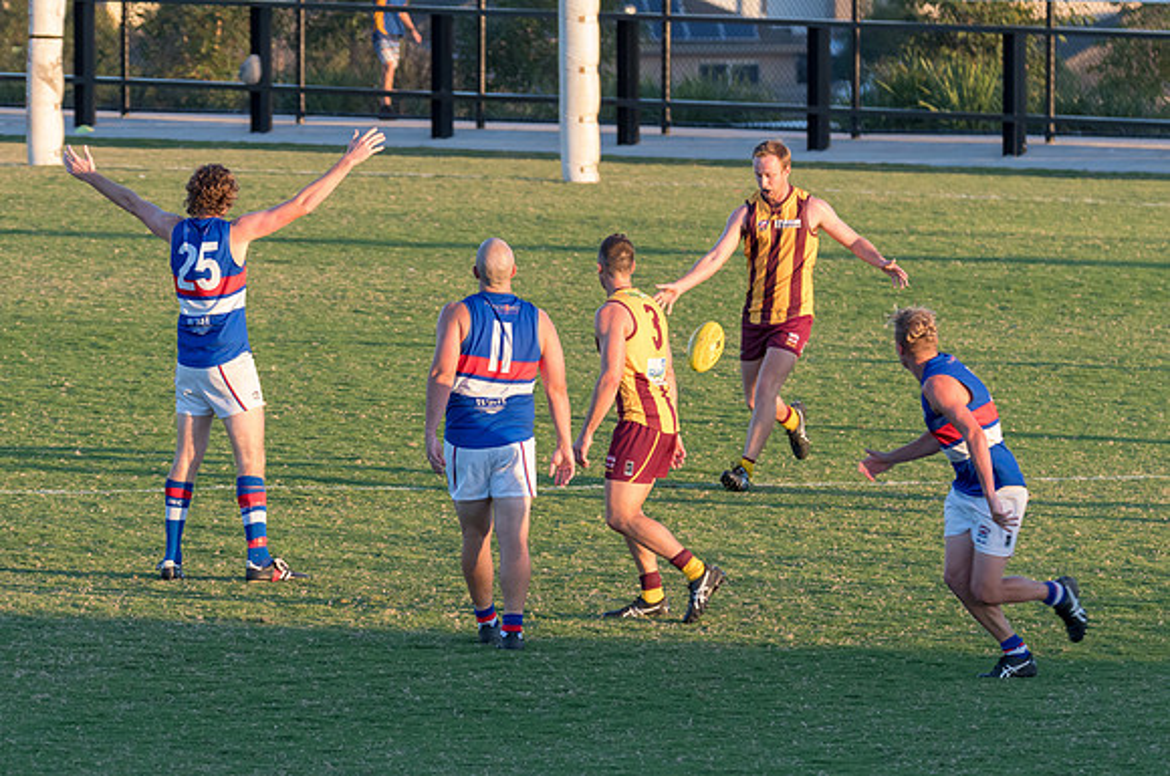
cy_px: 429
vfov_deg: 3.4
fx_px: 12939
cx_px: 601
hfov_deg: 5.2
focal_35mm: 399
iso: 800
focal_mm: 240
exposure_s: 1/320
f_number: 7.1
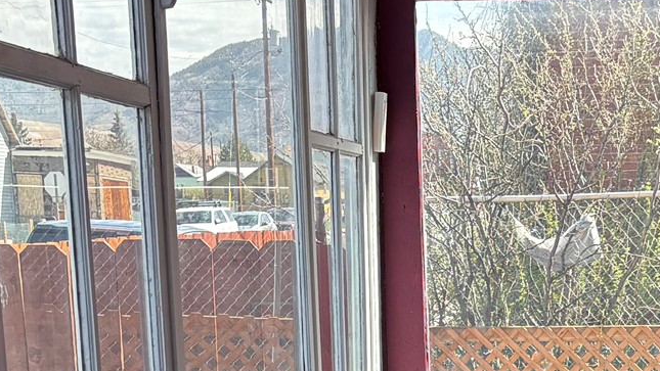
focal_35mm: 90
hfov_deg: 23.2
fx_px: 1575
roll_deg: +0.7
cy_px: 623
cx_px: 553
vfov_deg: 12.5
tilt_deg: -15.4
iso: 50
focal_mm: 5.96
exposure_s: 1/311
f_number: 1.6
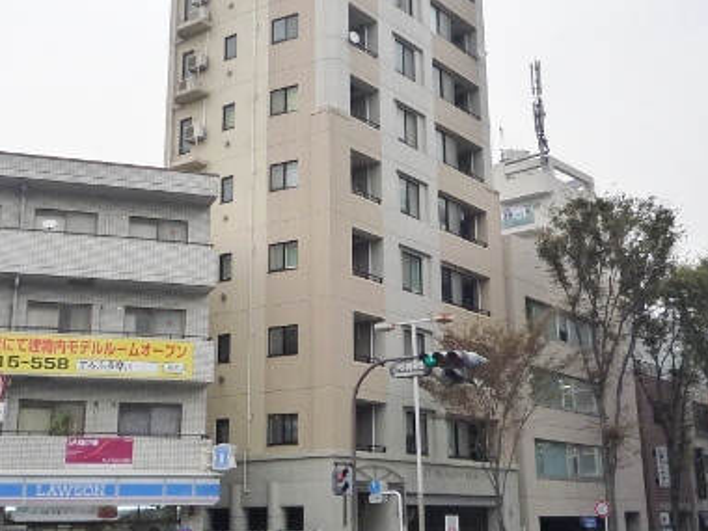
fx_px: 1002
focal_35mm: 49
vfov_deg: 29.6
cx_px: 334
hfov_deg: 38.9
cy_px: 207
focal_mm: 4.4
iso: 160
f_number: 2.8
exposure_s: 1/640
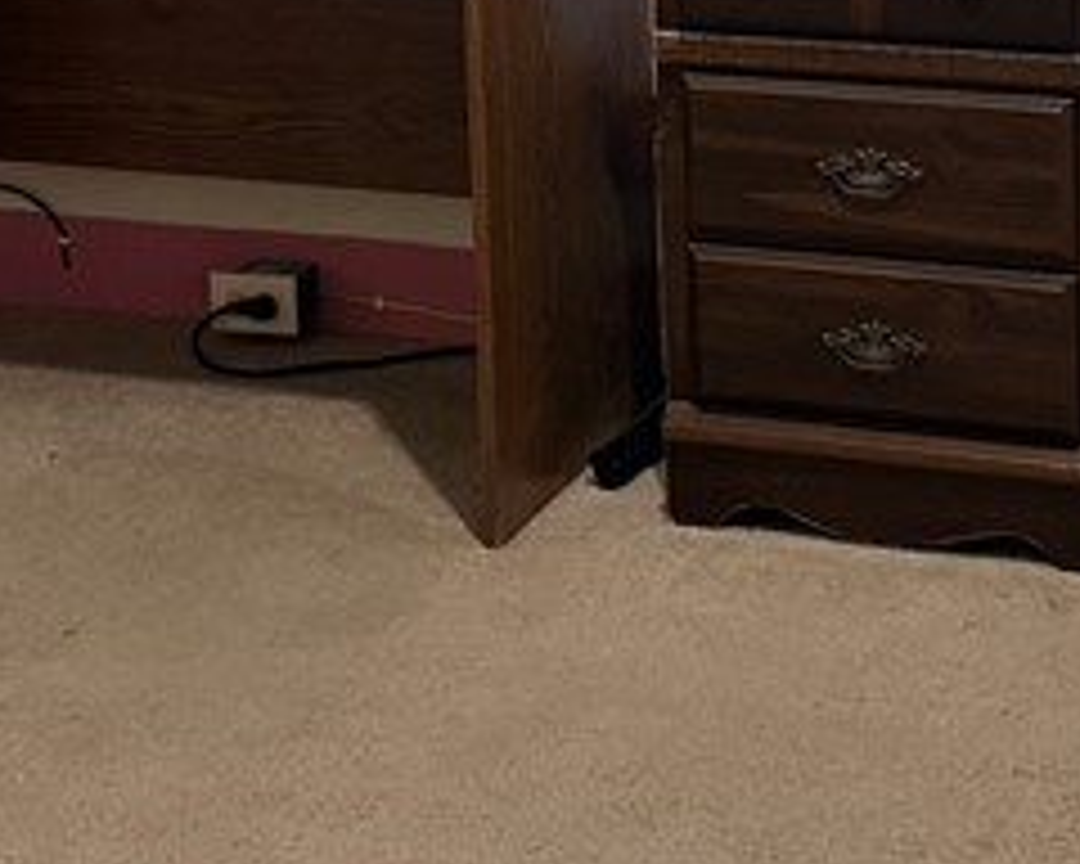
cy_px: -212
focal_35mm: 100
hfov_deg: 19.2
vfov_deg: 14.8
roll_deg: +0.9
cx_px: 634
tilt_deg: -6.7
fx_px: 3196
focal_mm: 6.76
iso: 400
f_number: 1.78
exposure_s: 1/60
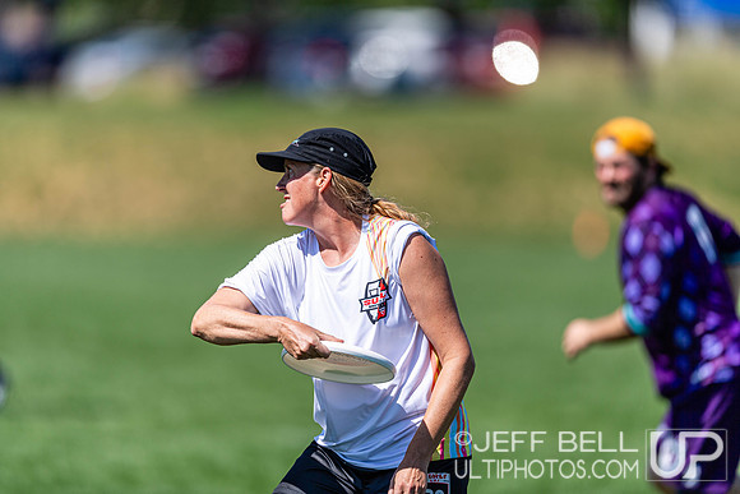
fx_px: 8224
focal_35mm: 400
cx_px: 370
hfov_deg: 5.2
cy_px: 247
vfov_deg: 3.4
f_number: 2.8
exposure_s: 1/2500
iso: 100
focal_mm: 400
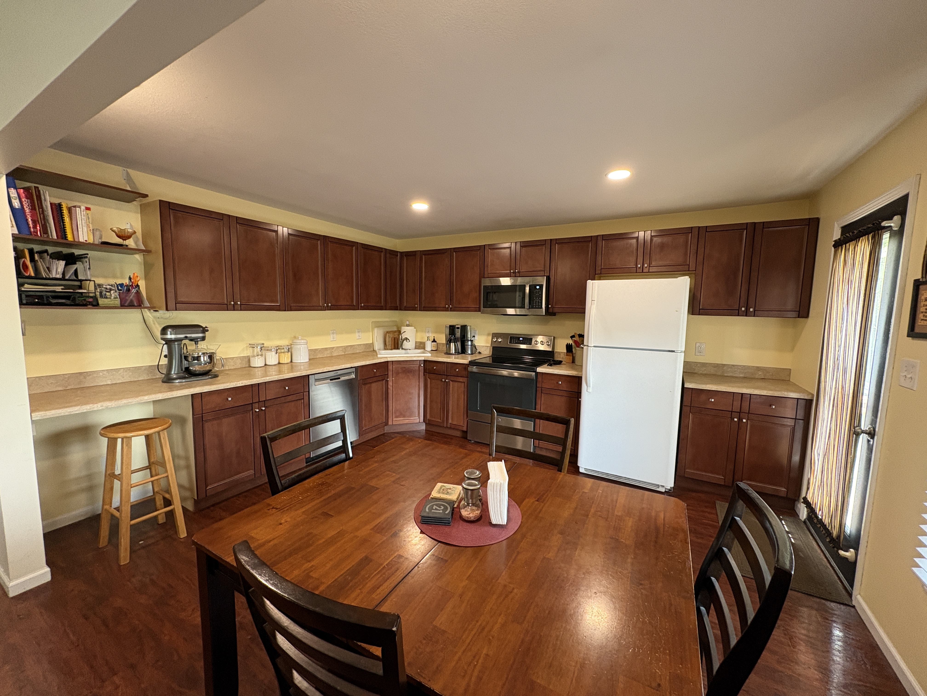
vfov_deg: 85.7
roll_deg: -0.7
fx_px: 375
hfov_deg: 102.1
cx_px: 464
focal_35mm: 14
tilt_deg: -6.2
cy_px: 348
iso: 200
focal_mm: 2.22
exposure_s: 1/60
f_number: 2.2
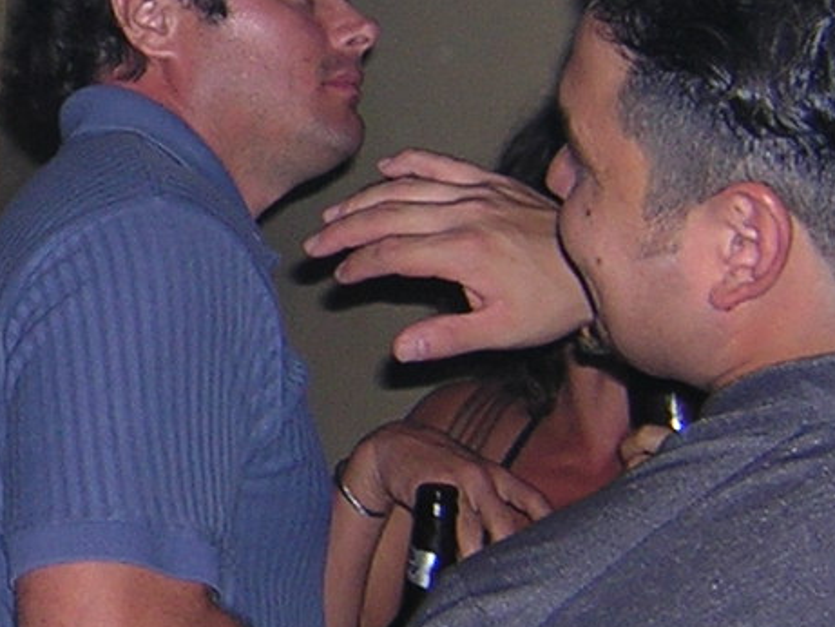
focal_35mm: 125
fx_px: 3016
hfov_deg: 15.0
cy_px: 259
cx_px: -272
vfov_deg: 11.9
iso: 139
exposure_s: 1/60.1
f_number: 2.6
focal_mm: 4.7
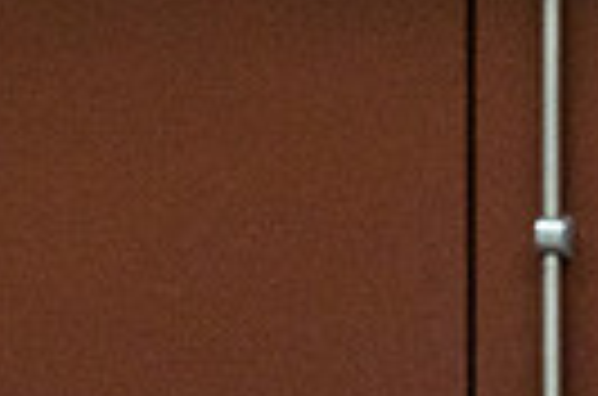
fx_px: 19422
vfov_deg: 1.2
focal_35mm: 1172
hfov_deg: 1.8
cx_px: -297
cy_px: 718
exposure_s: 1/160
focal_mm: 179
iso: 3200
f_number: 3.5
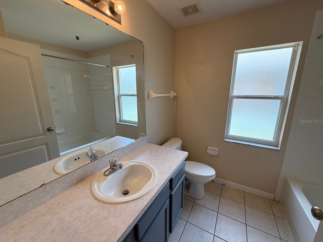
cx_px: 162
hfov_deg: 102.1
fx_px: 131
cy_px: 121
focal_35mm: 14
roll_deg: +0.5
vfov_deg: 85.7
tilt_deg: -12.2
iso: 64
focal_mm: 2.22
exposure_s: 1/120
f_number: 2.2
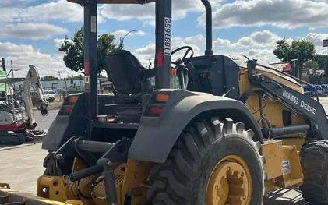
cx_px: 170
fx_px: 429
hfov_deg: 41.8
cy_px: 163
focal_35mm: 48
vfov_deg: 26.4
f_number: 1.5
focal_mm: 5.7
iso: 50
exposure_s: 1/5882
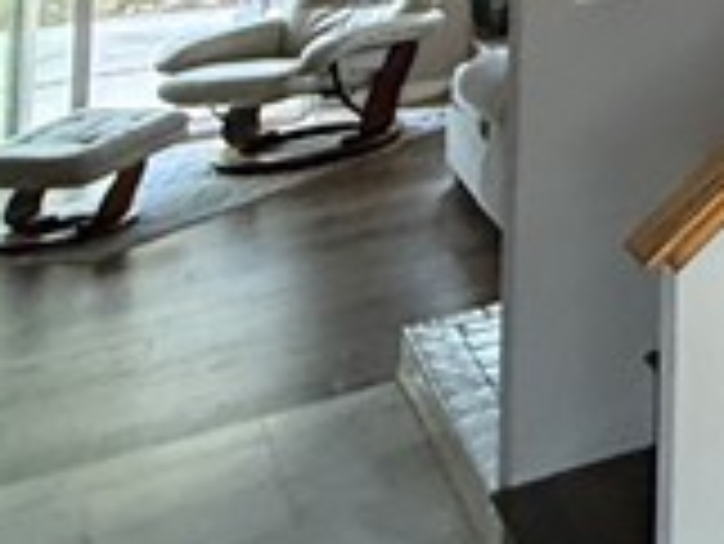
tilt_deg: +5.2
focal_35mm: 89
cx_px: 1907
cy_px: -620
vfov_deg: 13.6
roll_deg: +2.9
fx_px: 1863
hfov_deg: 13.3
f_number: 2.2
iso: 320
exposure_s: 1/90
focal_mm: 2.22
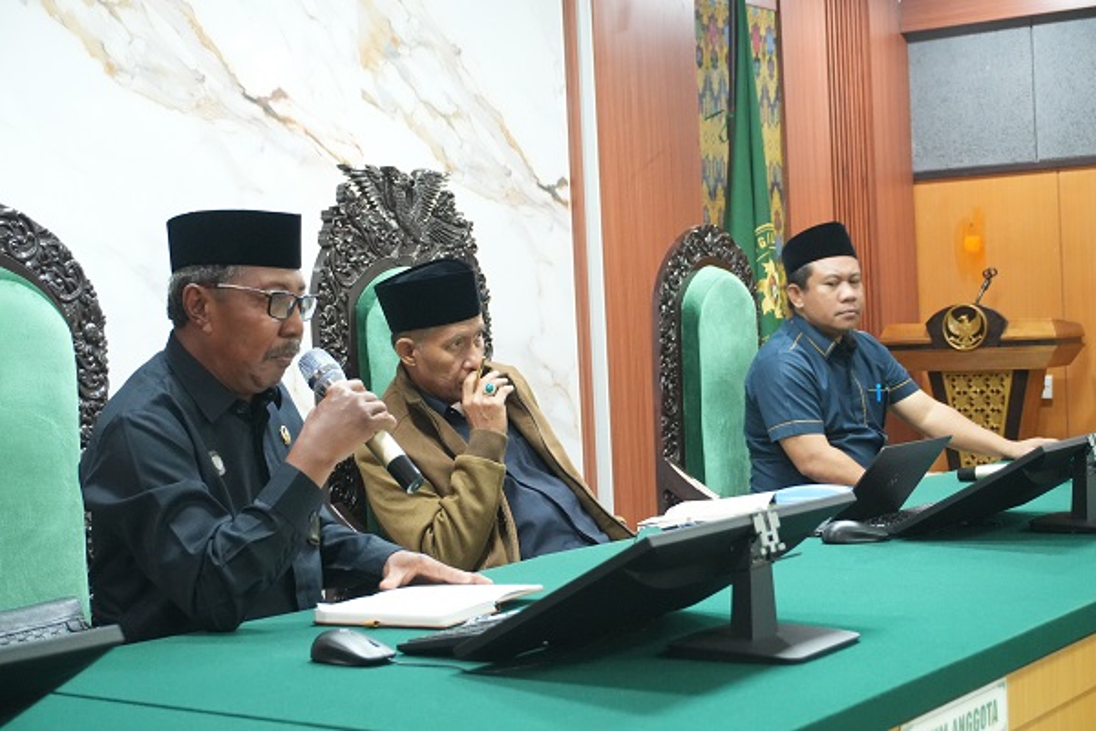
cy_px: 366
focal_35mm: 60
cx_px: 548
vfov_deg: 22.6
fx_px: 1827
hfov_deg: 33.4
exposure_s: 1/30
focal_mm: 40
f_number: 5.6
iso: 4000
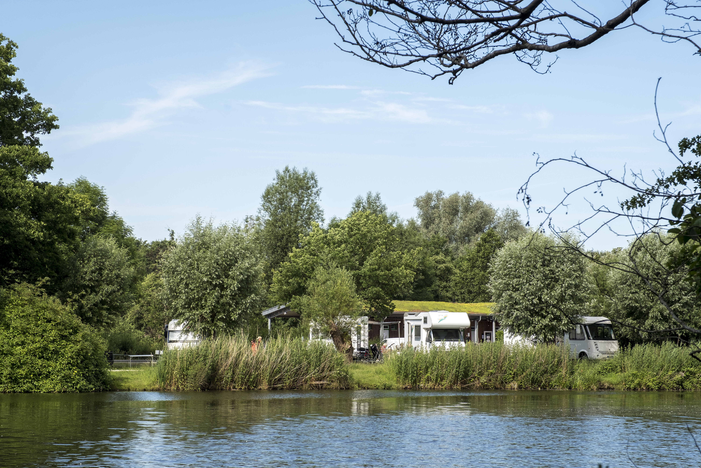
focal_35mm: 83
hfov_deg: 24.5
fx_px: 1616
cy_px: 234
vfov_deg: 16.5
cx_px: 350
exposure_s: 1/400
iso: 200
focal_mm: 55
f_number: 8
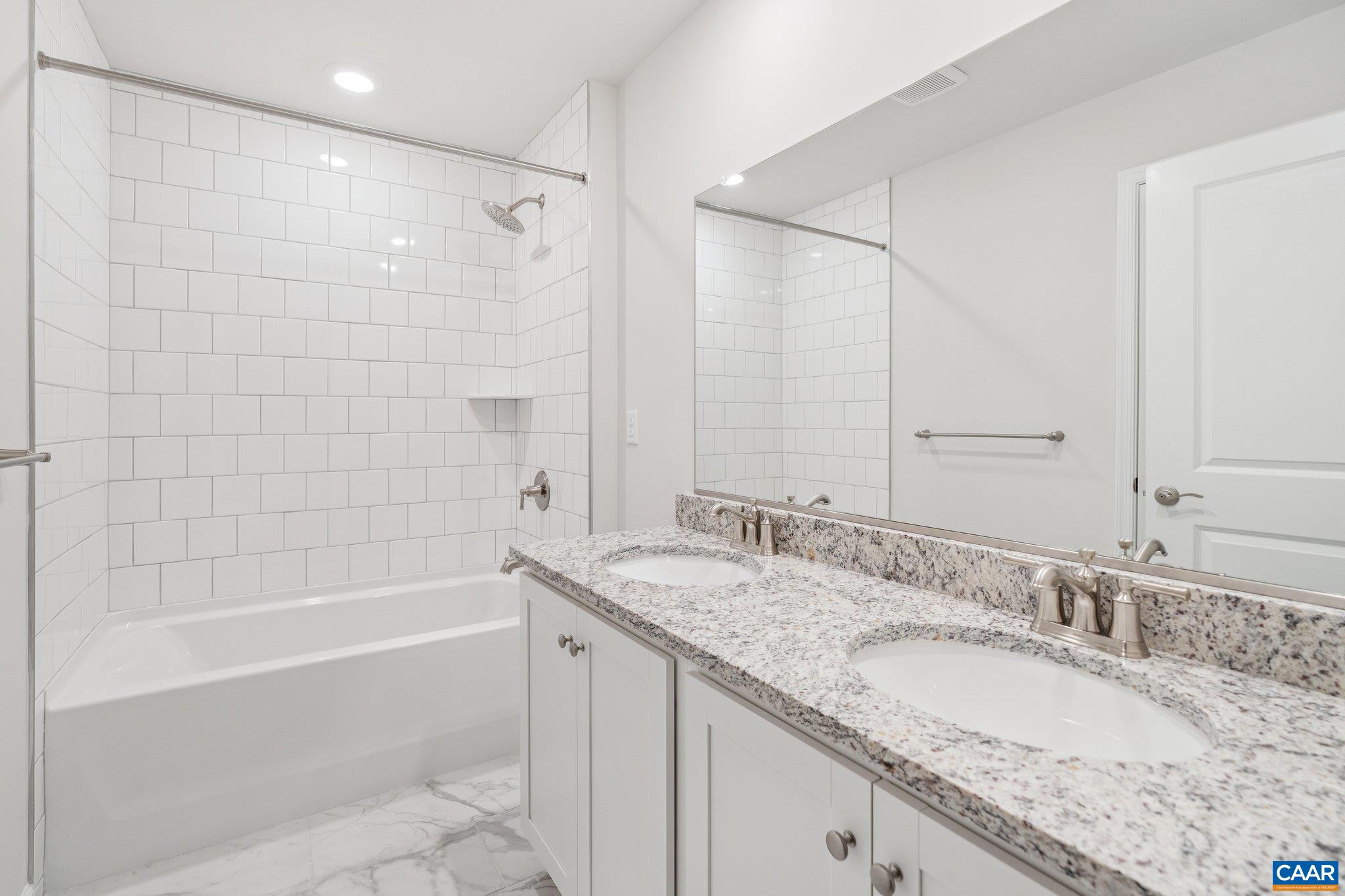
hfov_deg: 96.7
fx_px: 598
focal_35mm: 16
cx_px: 672
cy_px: 448
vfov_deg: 73.7
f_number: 6.3
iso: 400
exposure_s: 1/20
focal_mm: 16
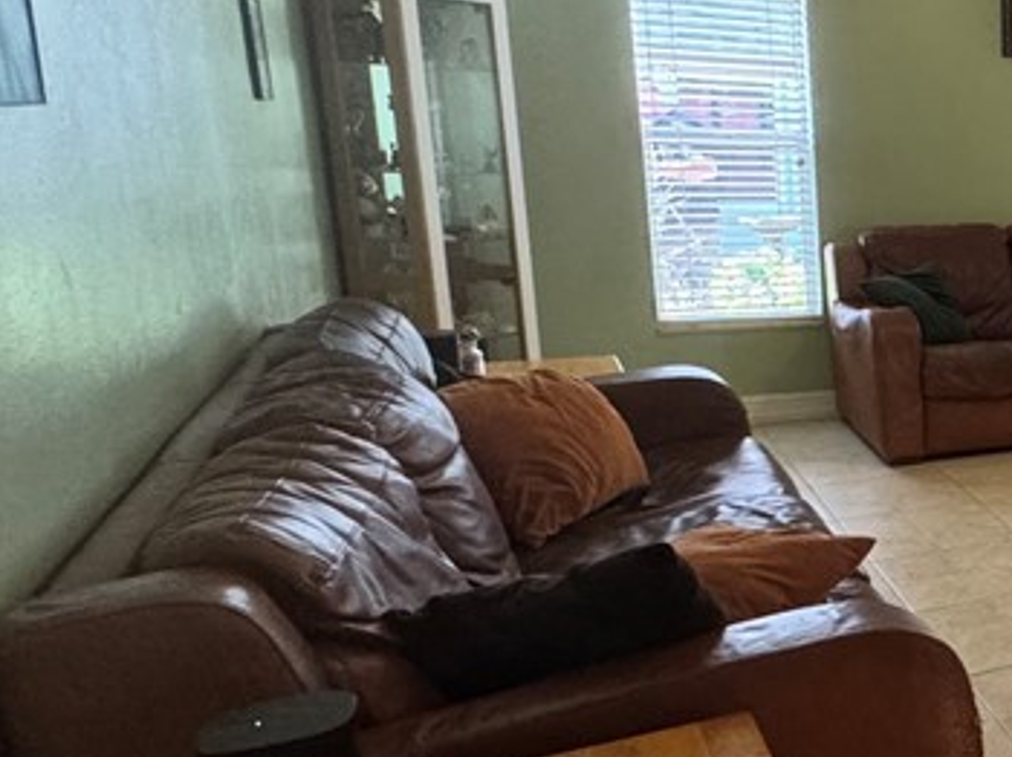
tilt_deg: -11.8
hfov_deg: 30.9
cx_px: 1425
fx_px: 1198
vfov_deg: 35.1
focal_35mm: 41
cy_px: 384
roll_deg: -3.3
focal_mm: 2.22
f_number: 2.2
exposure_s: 1/60
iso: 500
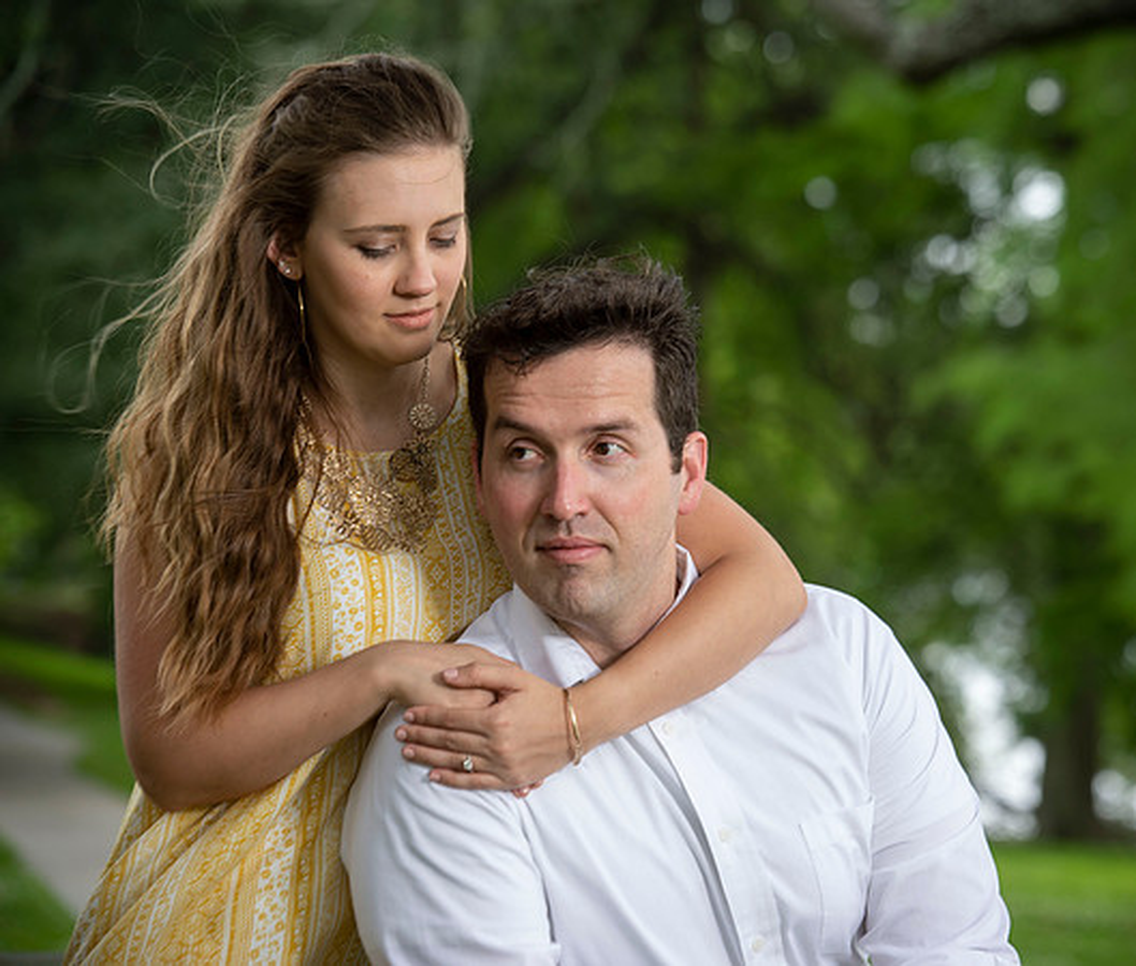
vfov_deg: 10.0
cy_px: 474
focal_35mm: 161
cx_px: 646
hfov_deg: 11.7
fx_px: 5548
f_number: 5.6
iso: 125
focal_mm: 135
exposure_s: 1/125
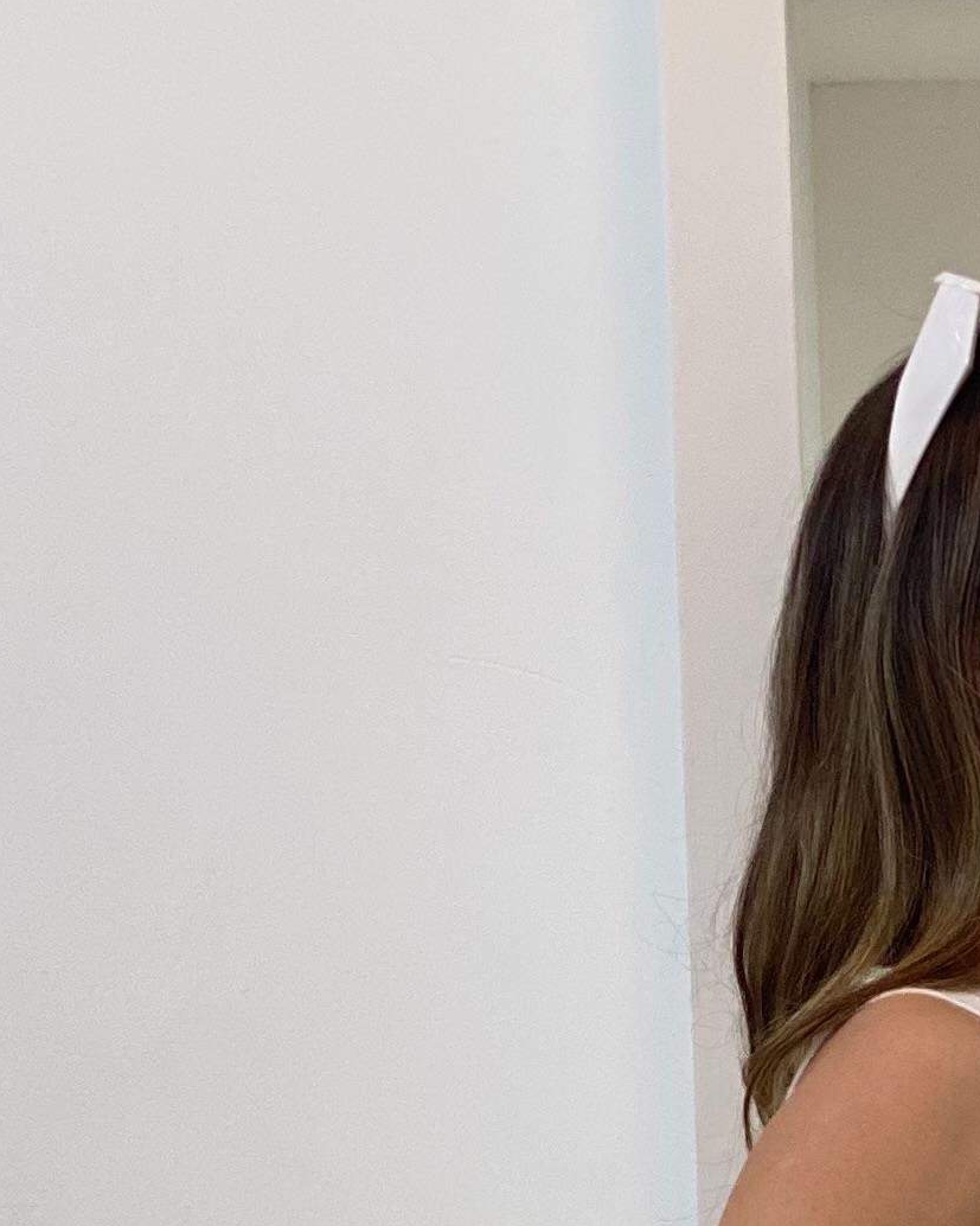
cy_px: 2234
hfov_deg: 7.7
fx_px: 7180
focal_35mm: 198
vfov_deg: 9.3
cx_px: 1307
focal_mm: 6
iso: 64
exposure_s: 1/100
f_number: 2
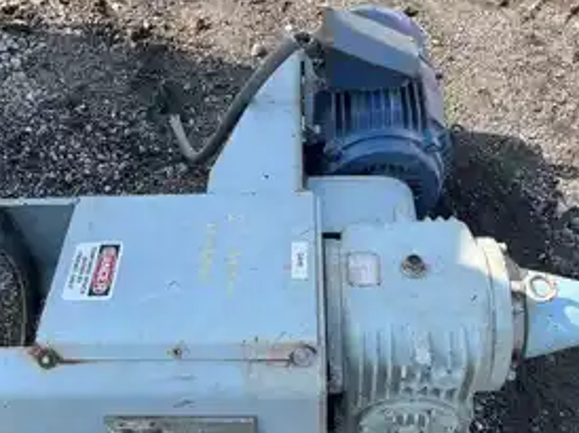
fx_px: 635
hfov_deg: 48.9
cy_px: 260
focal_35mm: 38
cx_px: 249
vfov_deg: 37.5
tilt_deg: -51.2
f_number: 1.6
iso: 50
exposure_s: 1/1066
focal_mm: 5.1
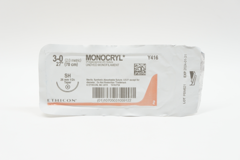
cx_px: 120
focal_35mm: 60
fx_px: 400
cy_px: 80
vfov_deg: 22.6
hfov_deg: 33.4
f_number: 6.3
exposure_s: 1/40
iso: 400
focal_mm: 40
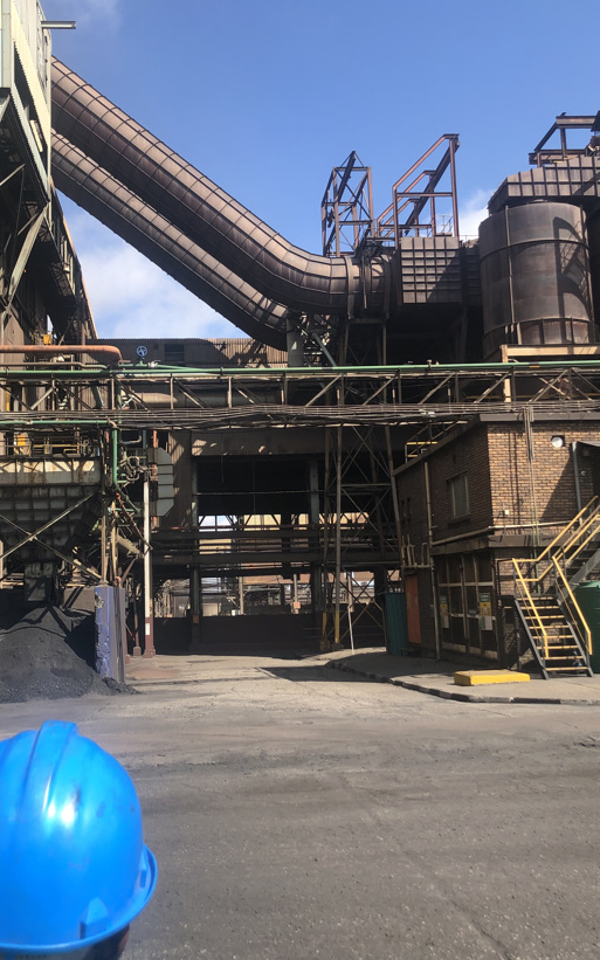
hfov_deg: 34.3
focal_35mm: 37
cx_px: 236
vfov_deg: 52.7
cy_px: 461
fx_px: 968
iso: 20
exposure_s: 1/1000
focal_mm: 4
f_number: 1.8
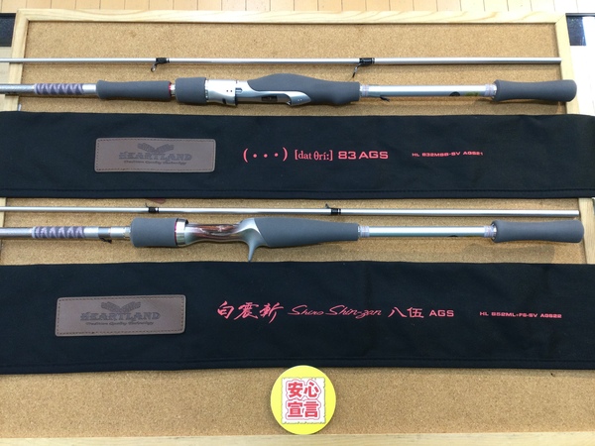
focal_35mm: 31
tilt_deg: -77.0
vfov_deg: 45.4
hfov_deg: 58.4
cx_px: 298
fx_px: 533
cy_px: 223
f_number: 2.4
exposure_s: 1/30
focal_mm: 3.3
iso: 64
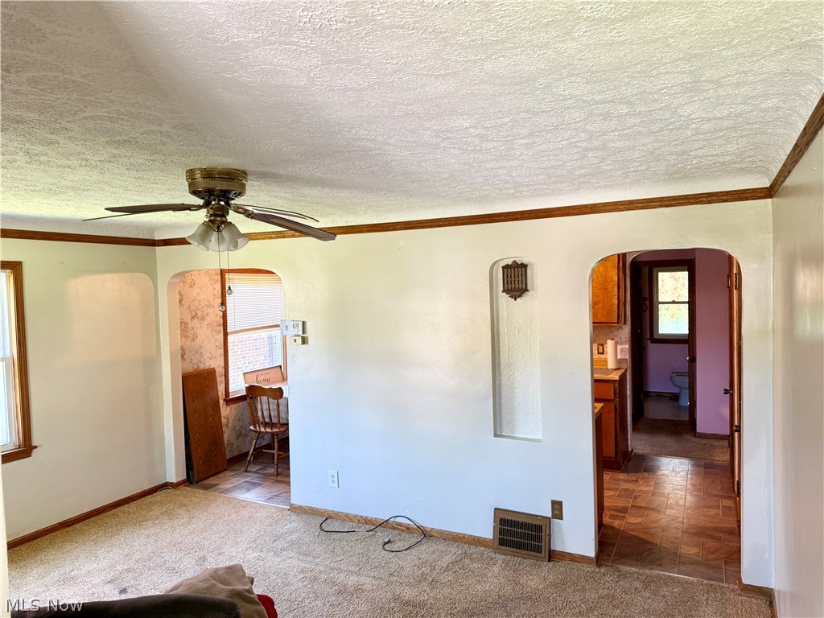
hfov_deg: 71.6
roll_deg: +1.9
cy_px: 309
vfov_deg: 56.8
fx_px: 571
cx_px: 412
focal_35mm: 24
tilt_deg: -1.3
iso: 125
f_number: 1.78
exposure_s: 1/60
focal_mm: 6.76
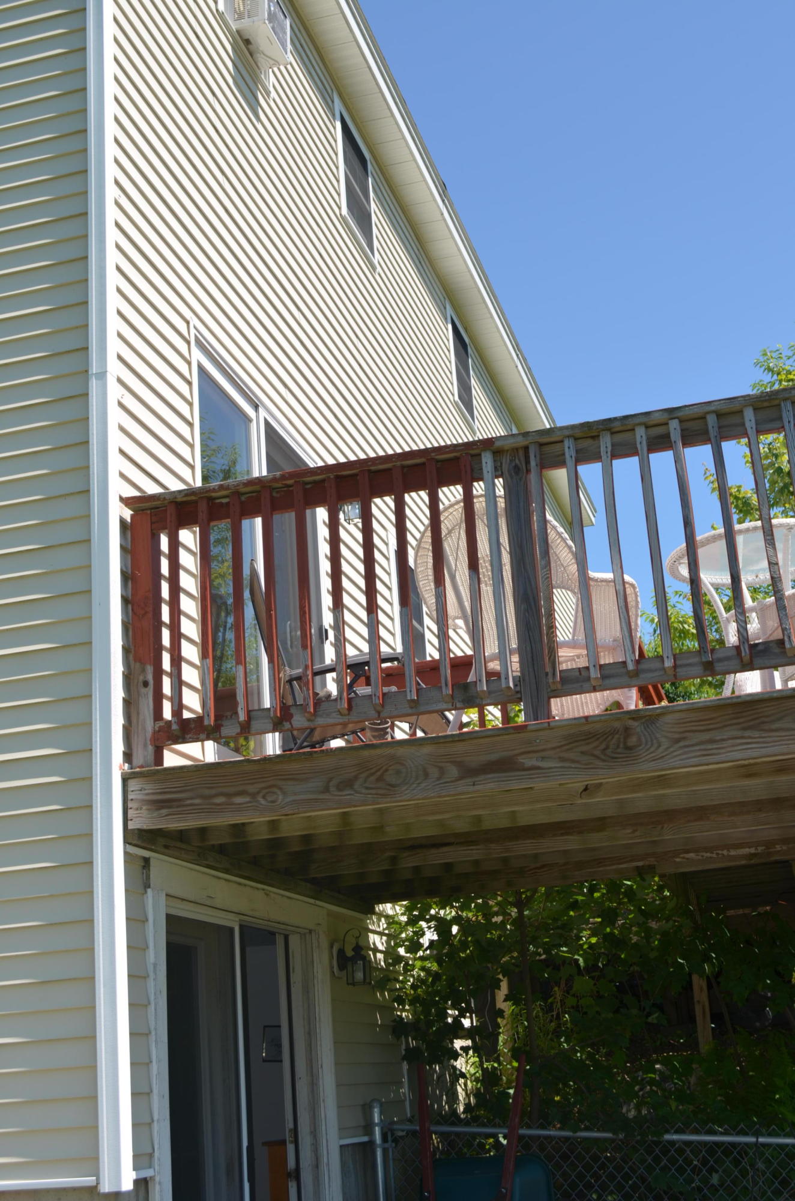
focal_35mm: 48
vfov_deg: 41.2
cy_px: 600
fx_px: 1598
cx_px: 398
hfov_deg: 27.9
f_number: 7.1
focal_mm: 32
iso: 100
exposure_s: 1/200
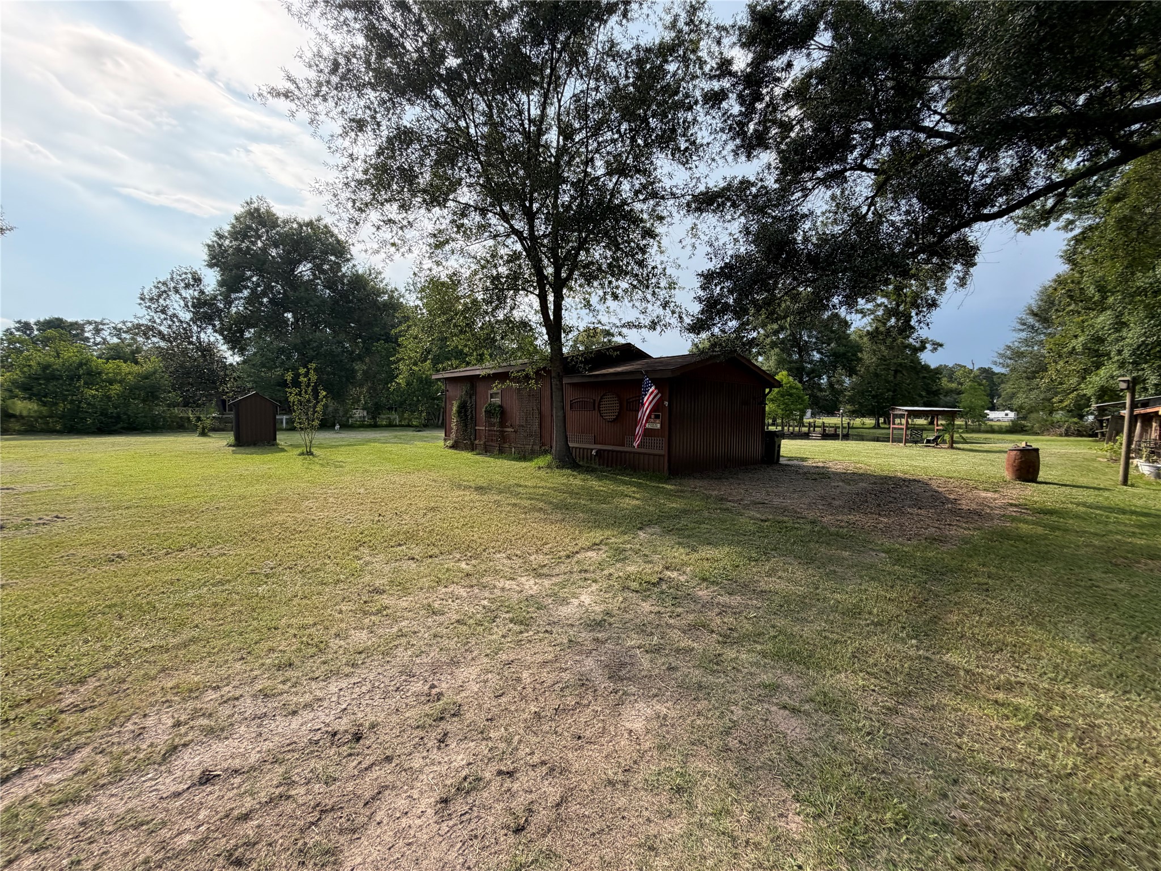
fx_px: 470
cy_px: 436
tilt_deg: -6.9
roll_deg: -1.5
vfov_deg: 85.7
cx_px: 580
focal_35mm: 14
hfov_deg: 102.1
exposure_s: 1/726
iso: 40
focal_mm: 2.22
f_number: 2.2
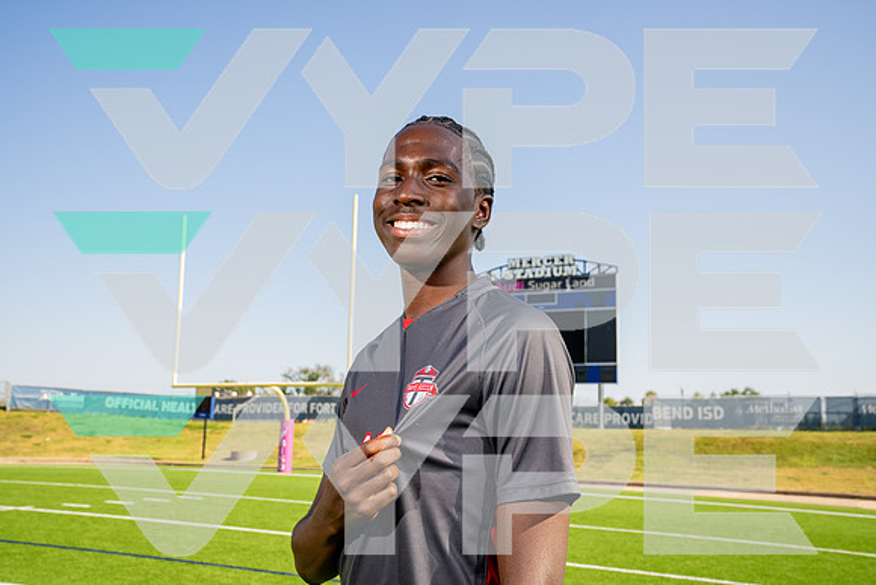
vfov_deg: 36.9
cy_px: 292
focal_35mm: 36
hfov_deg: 53.1
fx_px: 876
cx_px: 438
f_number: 7.1
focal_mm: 36
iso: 50
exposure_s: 1/125
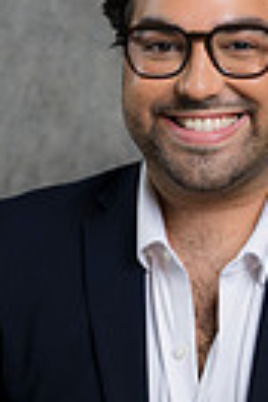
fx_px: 3238
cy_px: 405
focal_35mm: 290
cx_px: 183
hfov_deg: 4.7
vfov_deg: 7.1
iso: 125
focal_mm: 85
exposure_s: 1/200
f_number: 5
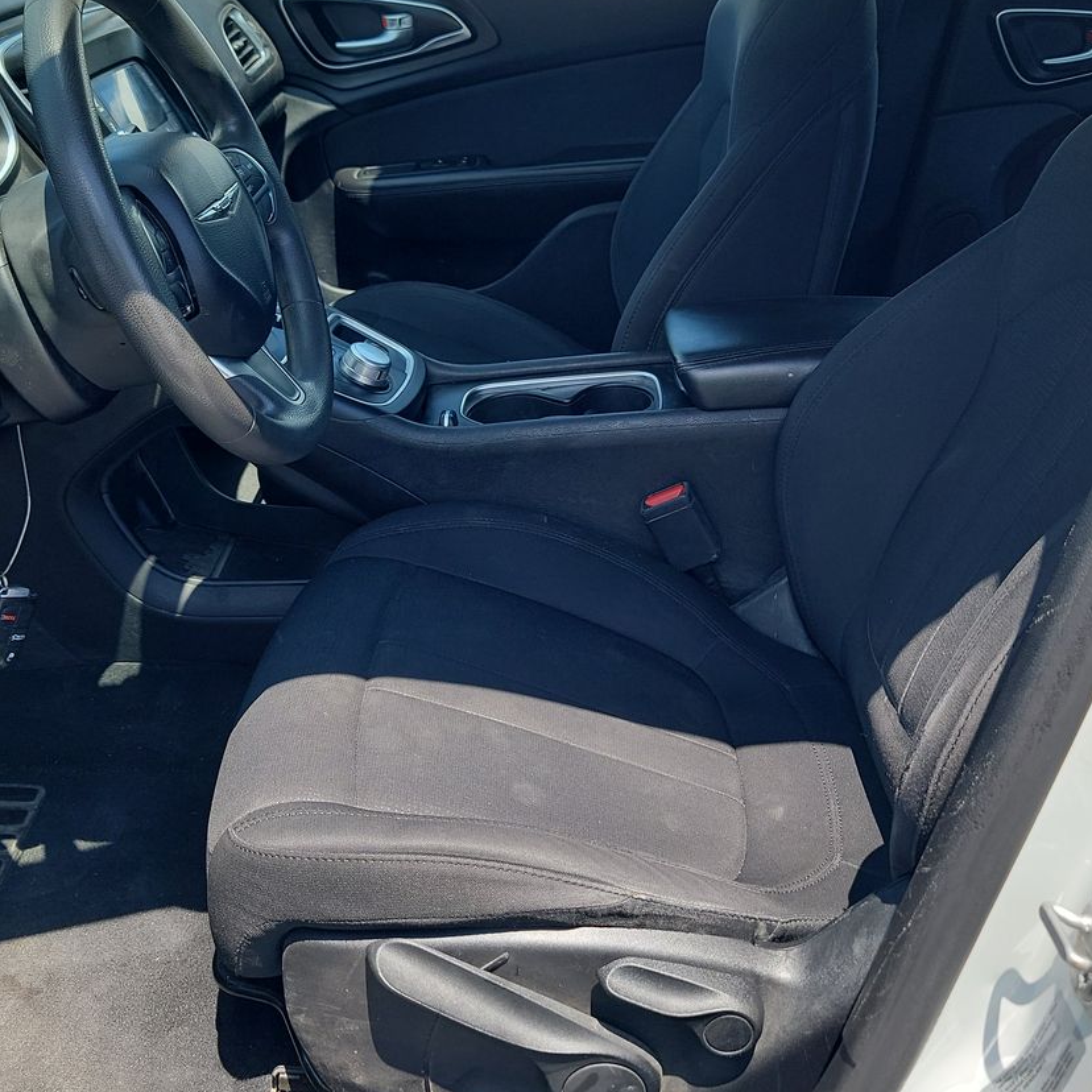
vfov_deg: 40.6
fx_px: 1463
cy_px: 396
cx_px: 568
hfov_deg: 40.9
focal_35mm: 41
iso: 50
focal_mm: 6.7
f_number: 1.8
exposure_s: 1/217
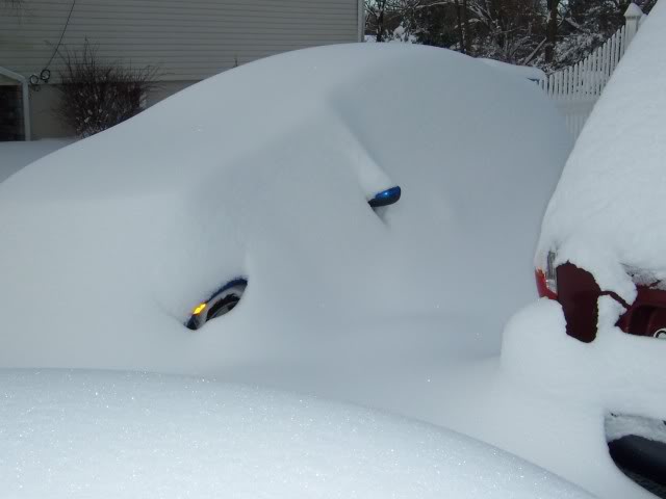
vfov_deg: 28.0
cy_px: 250
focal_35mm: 52
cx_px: 333
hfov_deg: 36.8
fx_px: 1000
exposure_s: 1/750
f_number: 6.7
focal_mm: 8
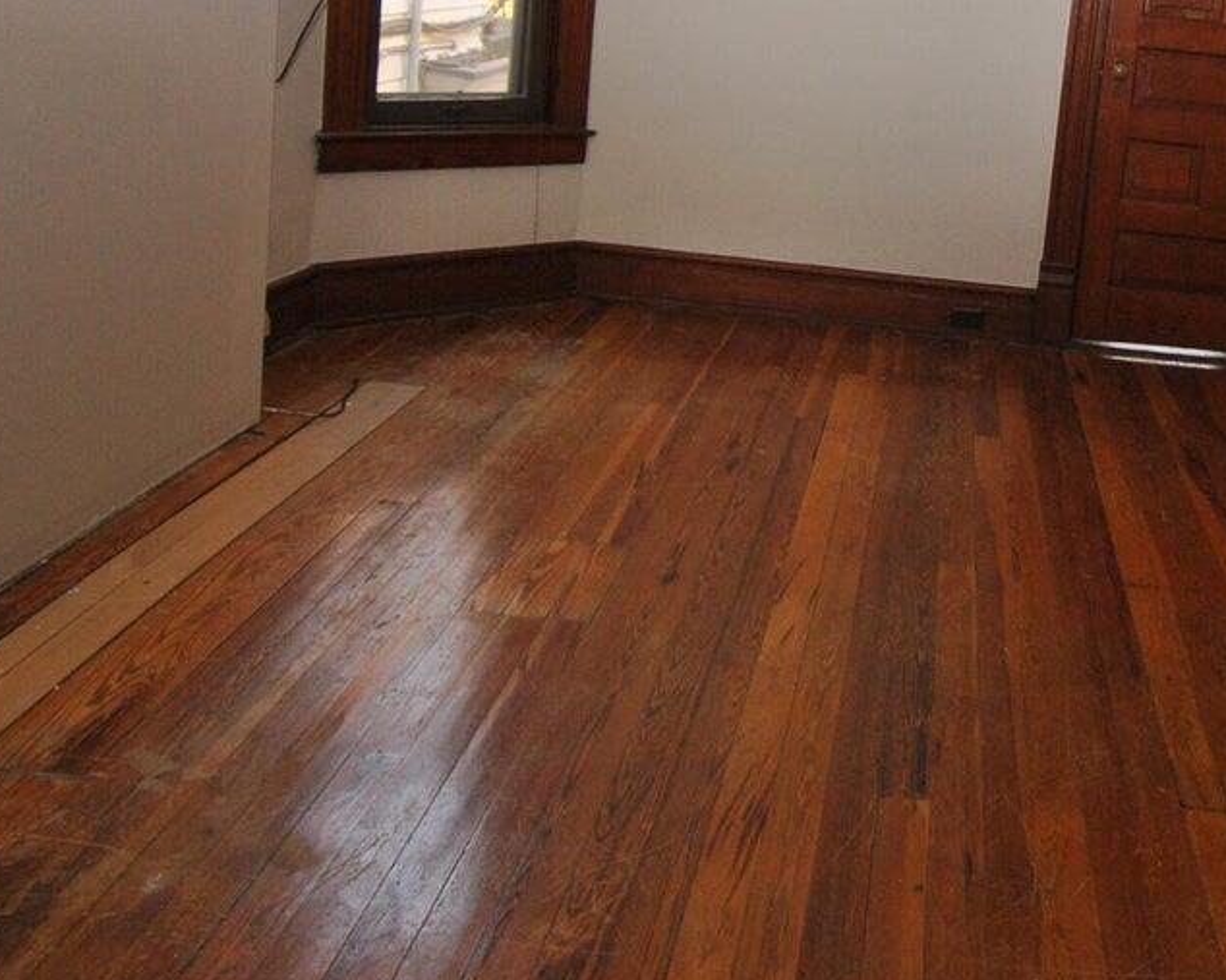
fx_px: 1233
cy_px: 122
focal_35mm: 34
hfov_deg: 49.1
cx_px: 1019
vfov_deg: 40.5
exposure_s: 1/60
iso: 400
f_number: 5.6
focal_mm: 10
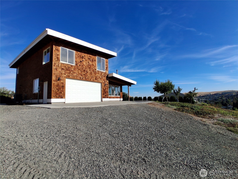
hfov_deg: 91.0
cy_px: 90
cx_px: 119
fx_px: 117
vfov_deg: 74.7
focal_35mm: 17
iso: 50
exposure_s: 1/2088
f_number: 2.2
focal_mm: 1.4
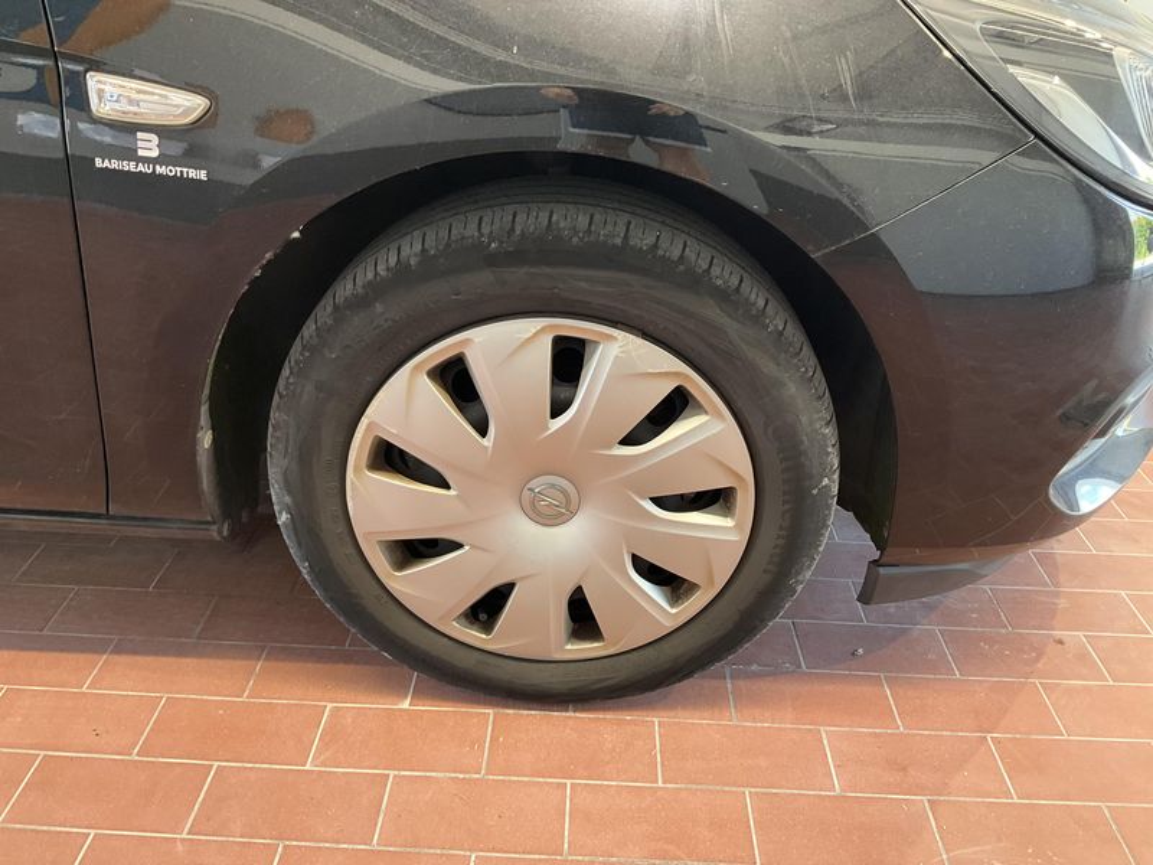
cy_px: 432
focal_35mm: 29
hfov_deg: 61.7
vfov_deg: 48.2
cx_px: 576
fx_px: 966
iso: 64
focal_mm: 3
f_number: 1.8
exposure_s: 1/50
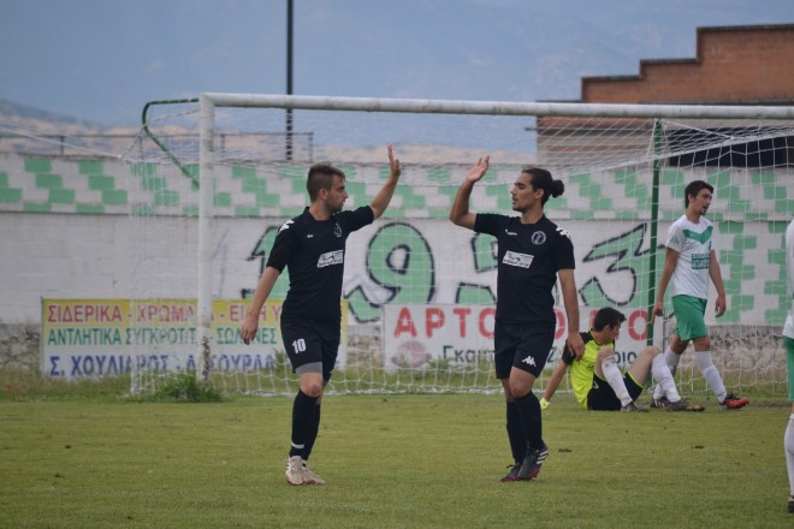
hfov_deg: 6.9
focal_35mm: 300
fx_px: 6616
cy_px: 264
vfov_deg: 4.6
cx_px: 397
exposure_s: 1/800
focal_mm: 200
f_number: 5.6
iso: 400
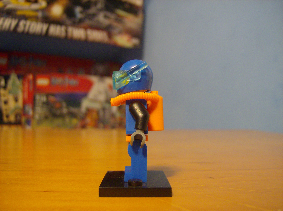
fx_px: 294
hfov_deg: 51.5
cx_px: 142
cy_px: 106
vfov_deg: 39.5
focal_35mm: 36
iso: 200
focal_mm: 6
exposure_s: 1/4.61
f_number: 2.8
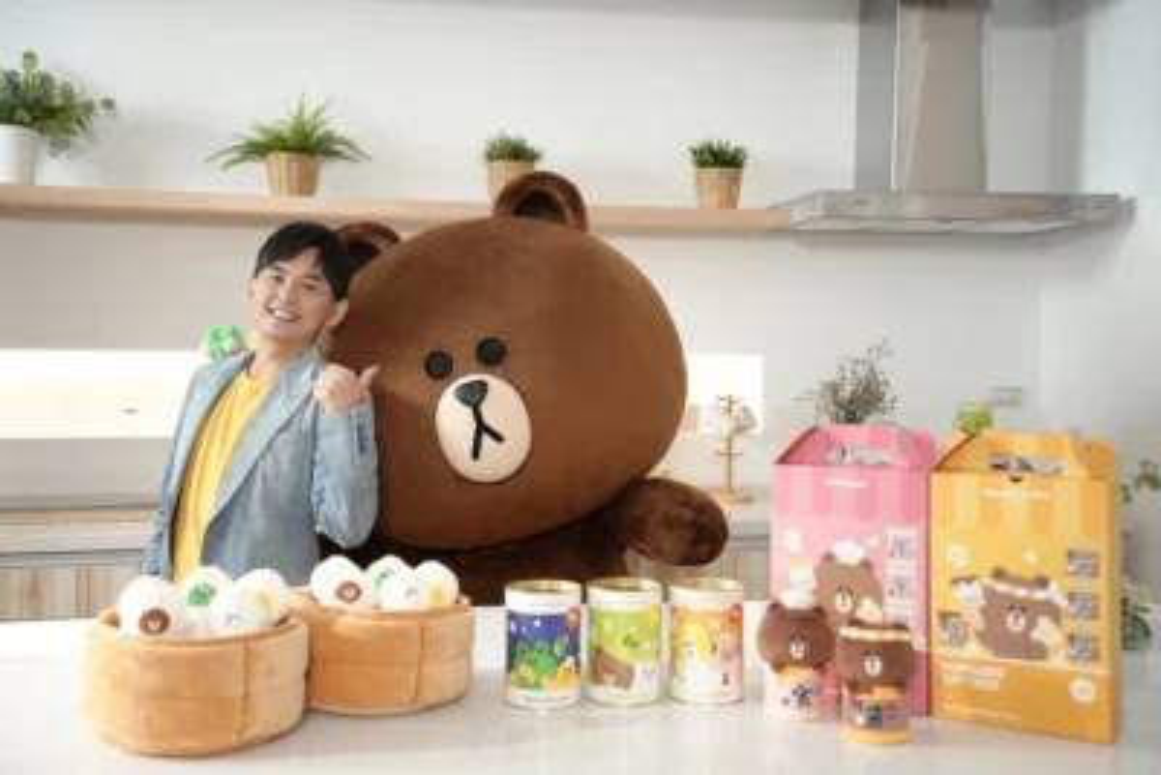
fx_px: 1355
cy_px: 388
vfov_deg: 31.9
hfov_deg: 46.4
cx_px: 580
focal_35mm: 42
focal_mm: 42
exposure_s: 1/200
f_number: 3.5
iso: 800
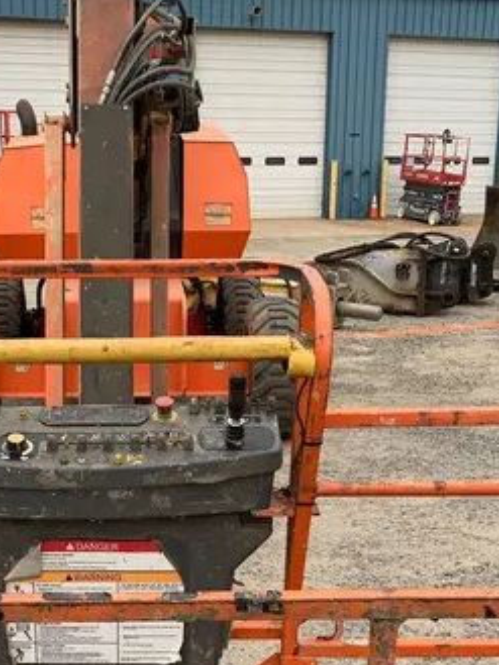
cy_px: 593
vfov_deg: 31.7
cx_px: 123
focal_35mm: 58
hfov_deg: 25.0
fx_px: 1114
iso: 25
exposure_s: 1/246
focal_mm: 4.25
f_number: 1.8
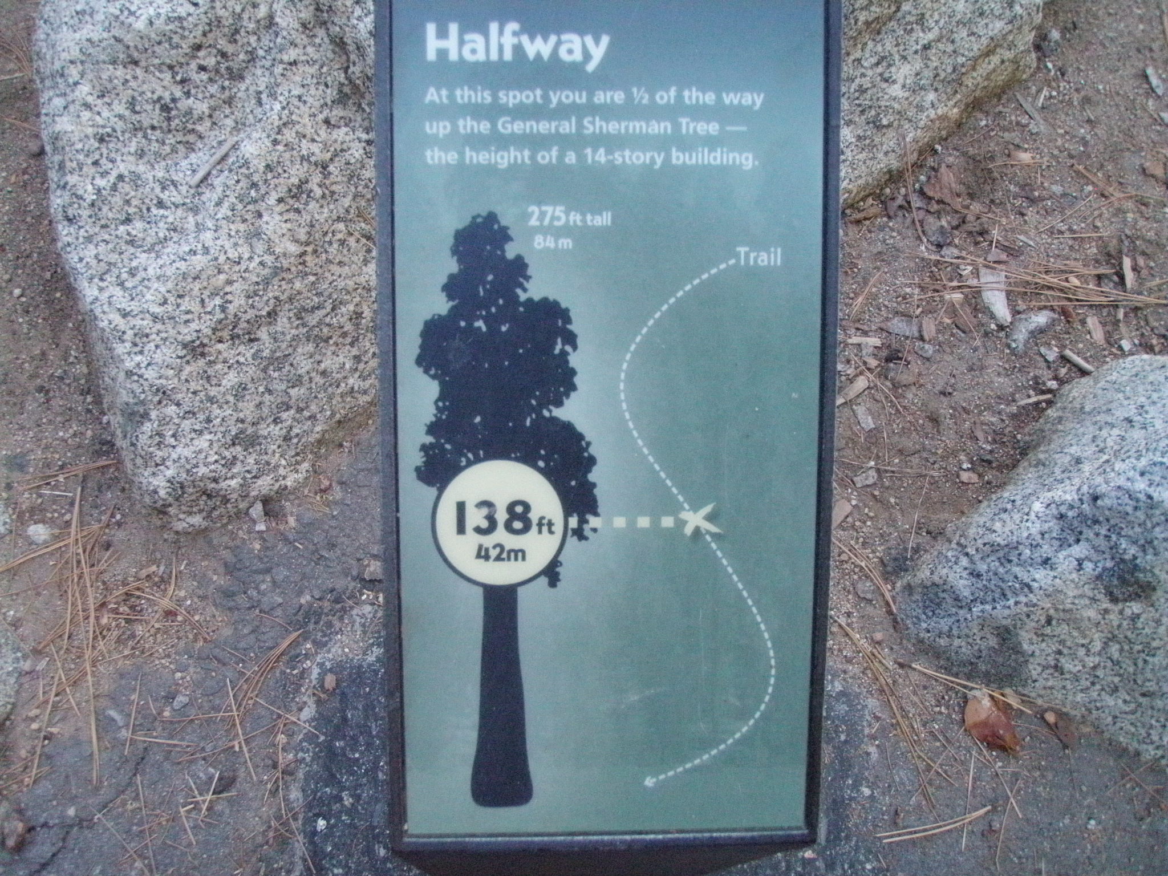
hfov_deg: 49.0
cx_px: 584
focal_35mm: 38
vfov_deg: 37.7
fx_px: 1282
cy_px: 438
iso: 800
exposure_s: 1/250
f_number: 3.5
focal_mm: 6.7
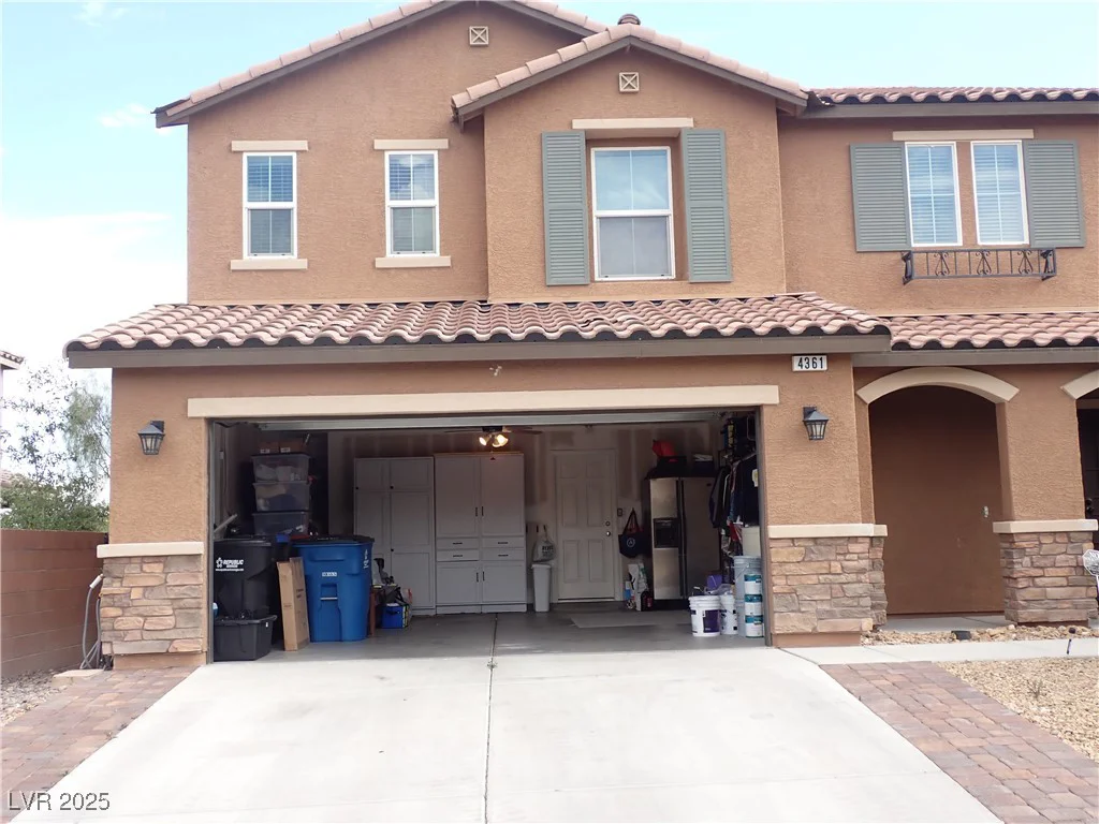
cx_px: 550
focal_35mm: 36
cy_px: 412
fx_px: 1143
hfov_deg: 51.4
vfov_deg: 39.7
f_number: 3.5
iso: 100
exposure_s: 1/250
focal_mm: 6.37
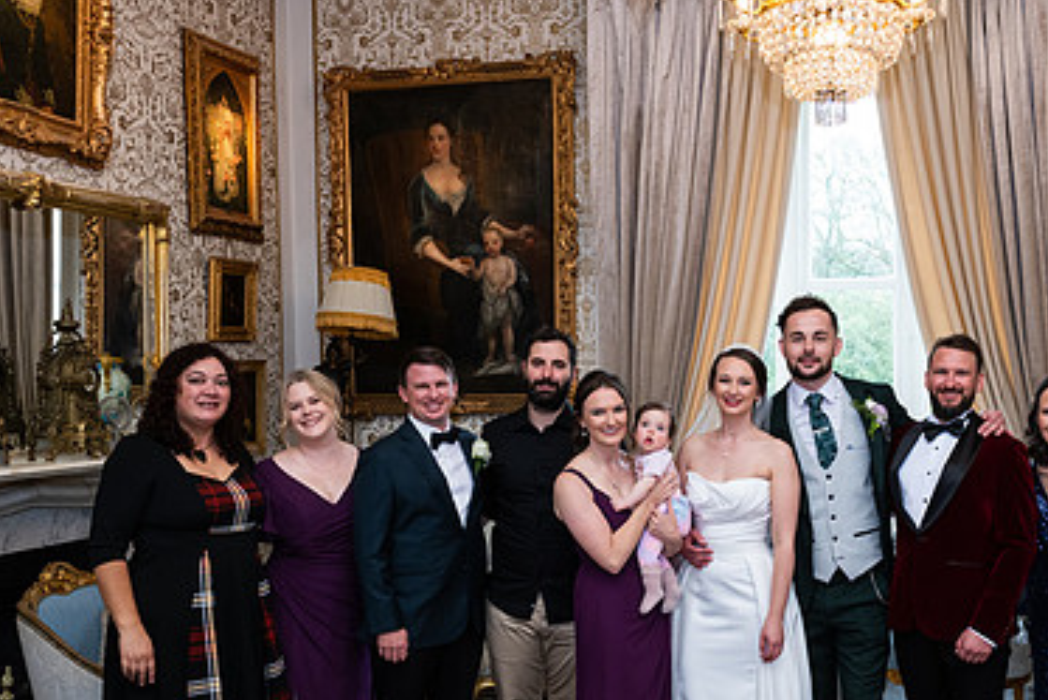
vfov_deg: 31.7
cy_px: 468
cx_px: 674
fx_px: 1223
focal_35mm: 42
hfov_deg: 45.9
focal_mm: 27
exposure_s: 1/160
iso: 800
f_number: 5
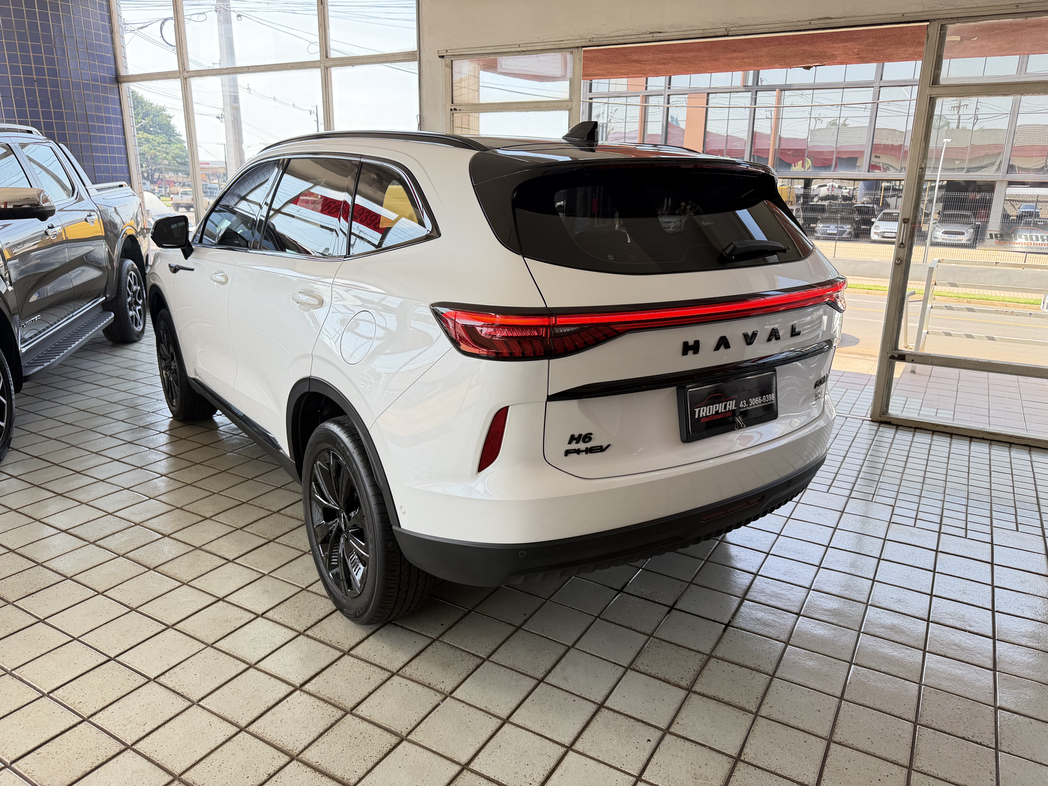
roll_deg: -0.5
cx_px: 524
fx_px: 727
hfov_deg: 71.6
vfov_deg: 56.8
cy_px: 393
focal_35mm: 24
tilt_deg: -16.9
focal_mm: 6.76
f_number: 1.78
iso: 80
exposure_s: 1/265
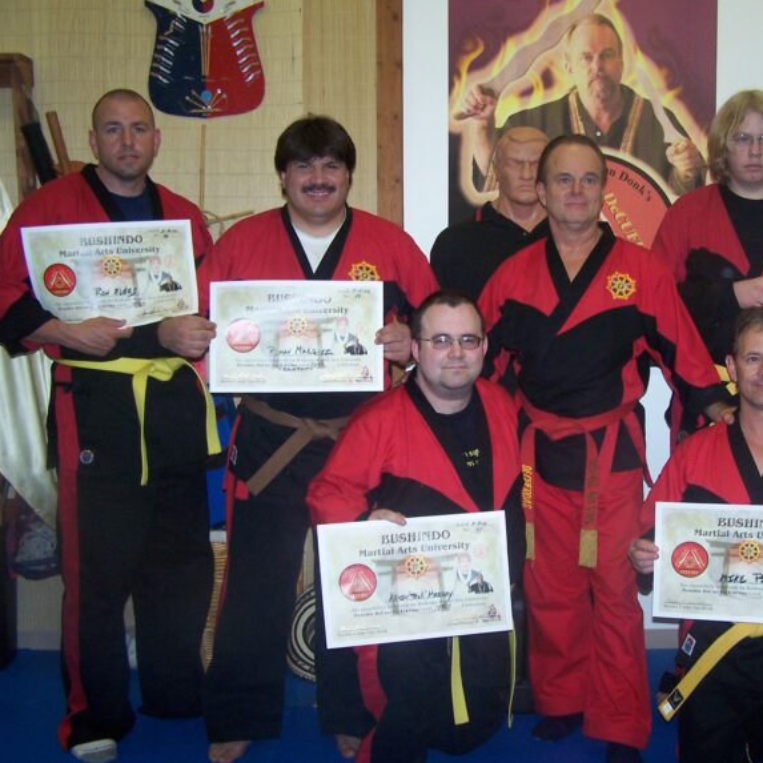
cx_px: 505
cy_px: 381
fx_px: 1122
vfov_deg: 37.6
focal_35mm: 45
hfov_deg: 37.2
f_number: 2.8
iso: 140
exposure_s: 1/60
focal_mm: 6.3
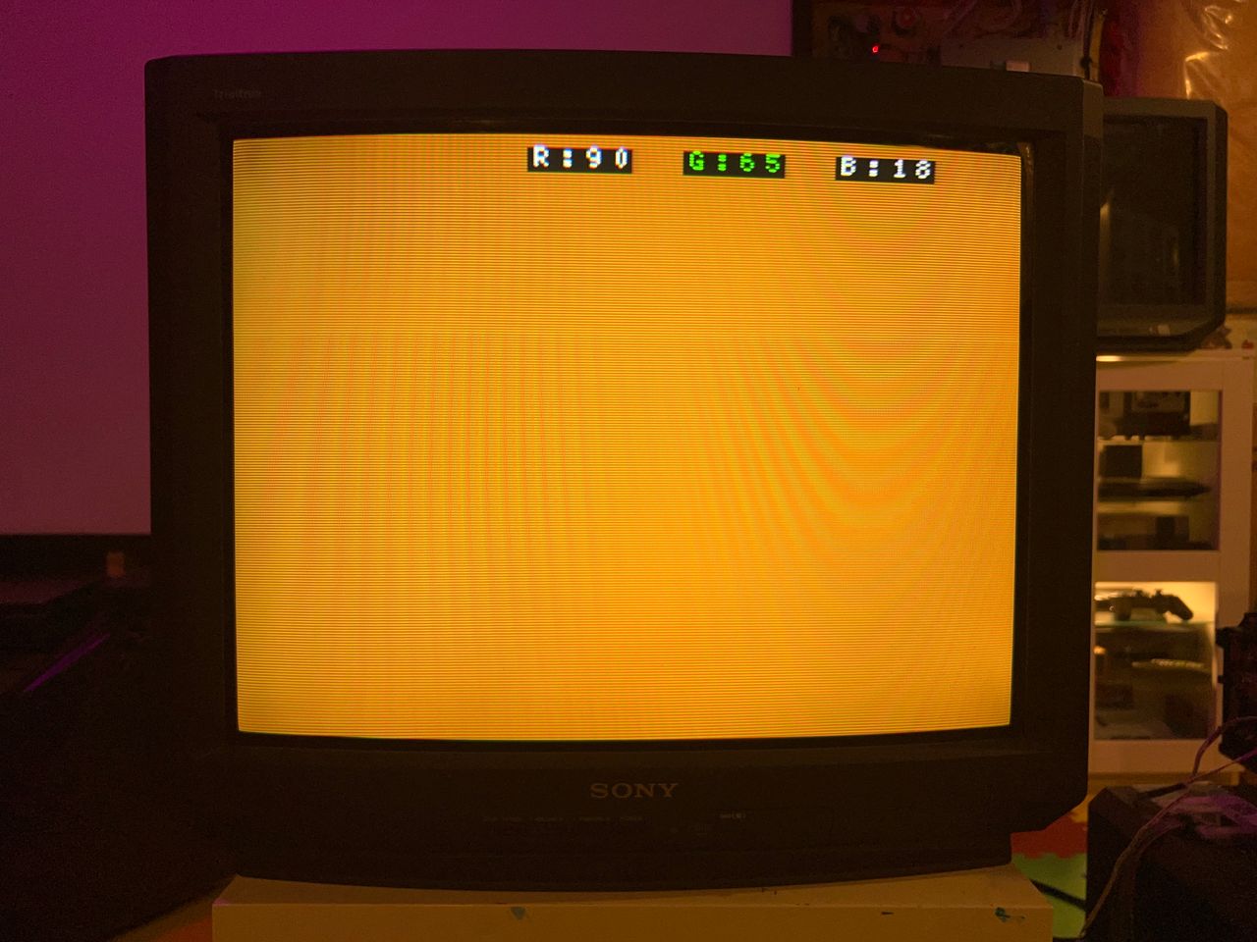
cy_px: 471
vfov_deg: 53.1
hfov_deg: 67.3
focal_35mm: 26
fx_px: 944
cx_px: 628
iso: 32
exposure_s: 1/60
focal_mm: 5.7
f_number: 1.5
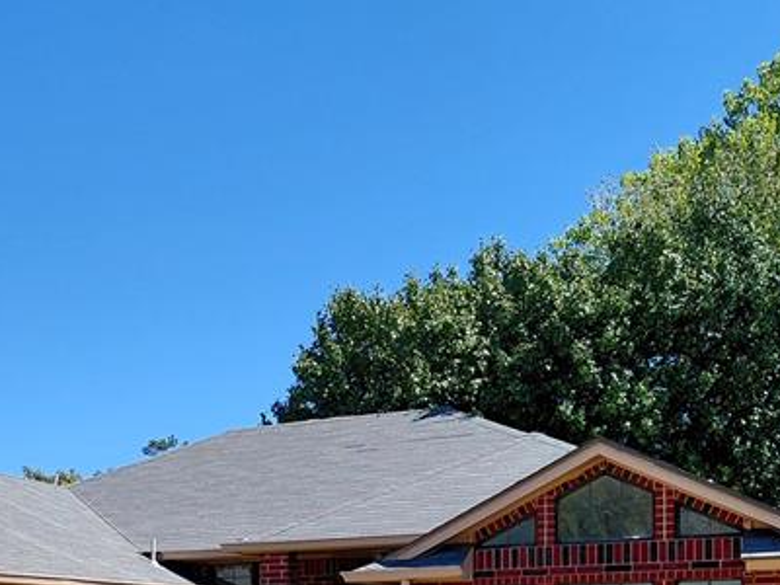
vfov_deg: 21.4
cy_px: 684
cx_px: 86
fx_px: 1442
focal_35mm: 64
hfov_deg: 29.1
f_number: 1.8
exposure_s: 1/1661
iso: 50
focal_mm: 4.69
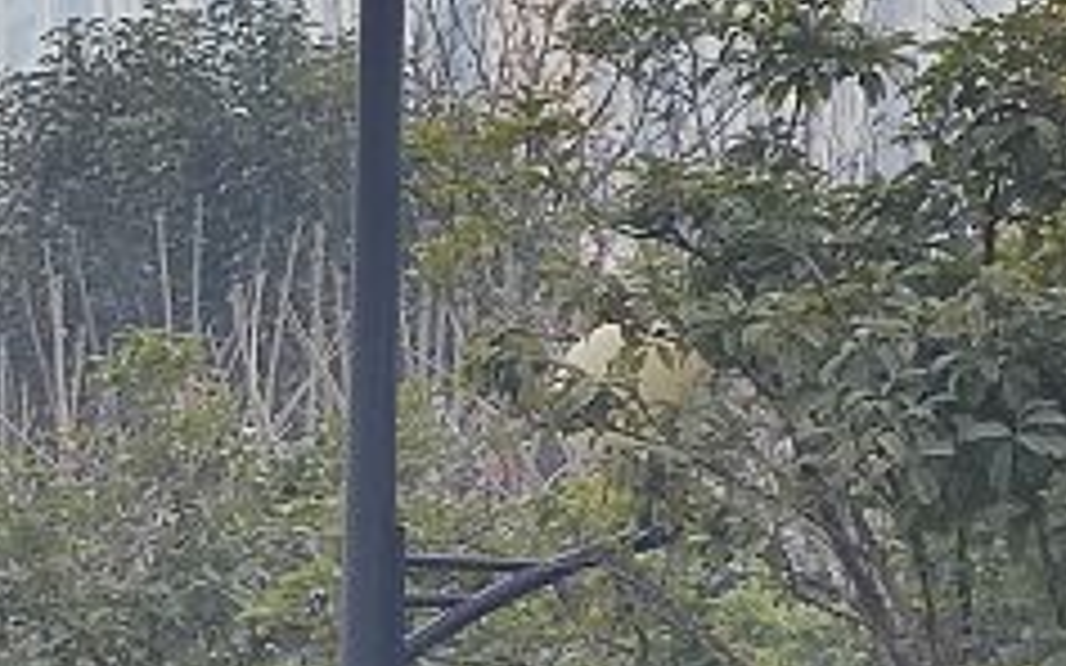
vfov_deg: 4.9
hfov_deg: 7.5
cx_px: -1511
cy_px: 1570
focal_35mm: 263
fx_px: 7639
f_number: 2
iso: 50
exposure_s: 1/1089
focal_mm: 8.16
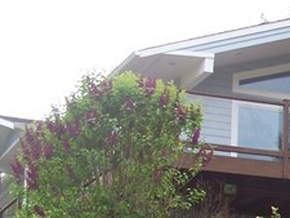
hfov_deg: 12.2
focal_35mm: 150
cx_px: 505
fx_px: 1257
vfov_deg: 9.9
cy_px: 170
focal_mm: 5.85
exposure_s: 1/400
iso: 64
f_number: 2.8
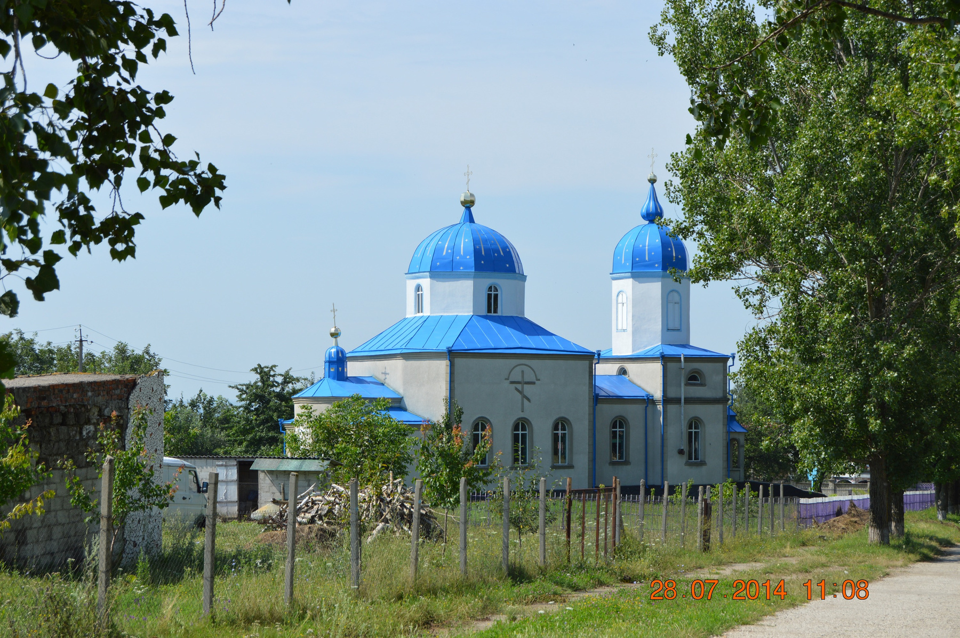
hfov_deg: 24.6
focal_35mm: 82
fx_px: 2198
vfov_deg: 16.5
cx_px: 480
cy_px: 319
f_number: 9
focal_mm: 55
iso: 100
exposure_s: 1/320
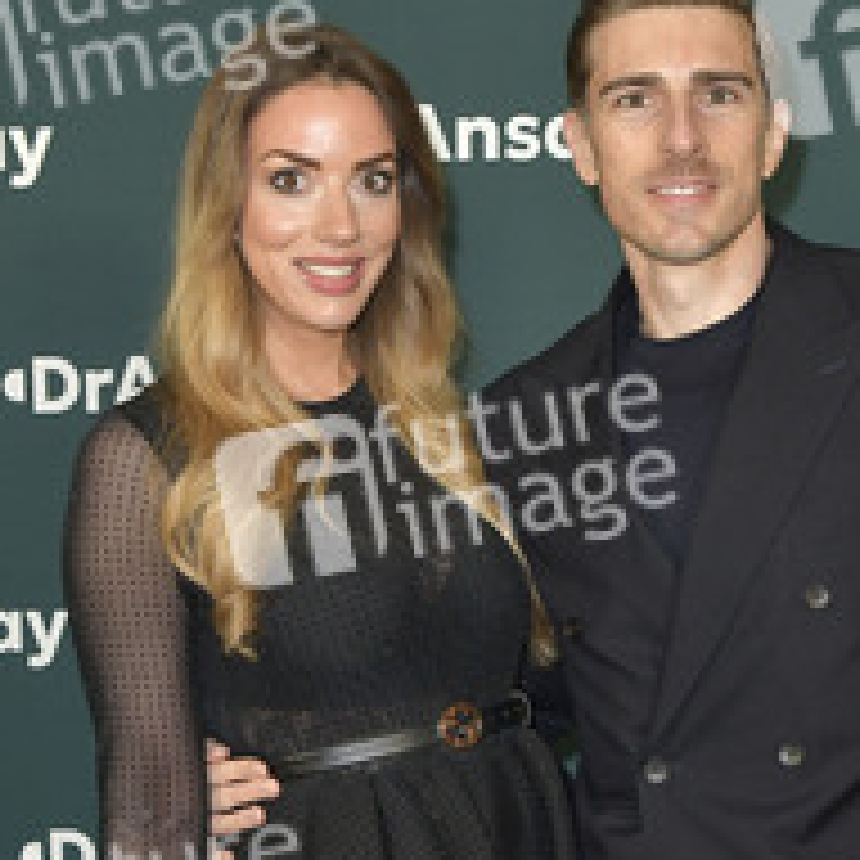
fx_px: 1996
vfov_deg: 23.9
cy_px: 707
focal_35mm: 71
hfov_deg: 24.2
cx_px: 576
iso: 1250
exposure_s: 1/250
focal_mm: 40
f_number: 6.3
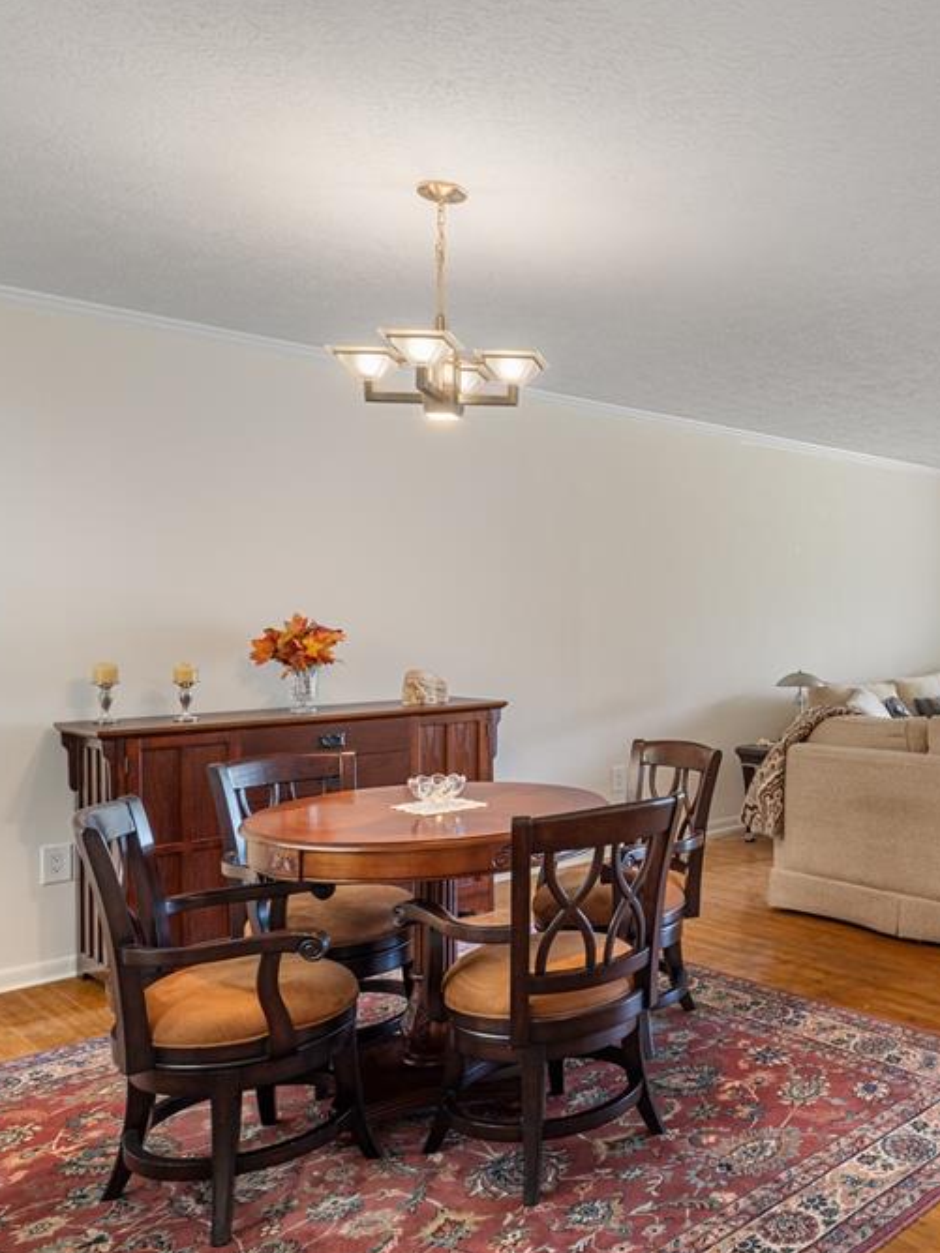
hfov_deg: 44.3
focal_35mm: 29
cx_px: 846
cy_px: 626
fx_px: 1040
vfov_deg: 62.1
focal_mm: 13
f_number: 8
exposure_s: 1/8
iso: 320
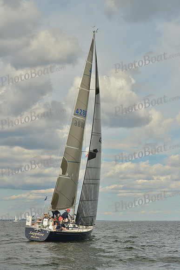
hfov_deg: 19.5
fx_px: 525
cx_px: 90
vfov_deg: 28.8
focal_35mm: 70
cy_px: 135
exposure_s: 1/1000
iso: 200
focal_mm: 70
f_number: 8
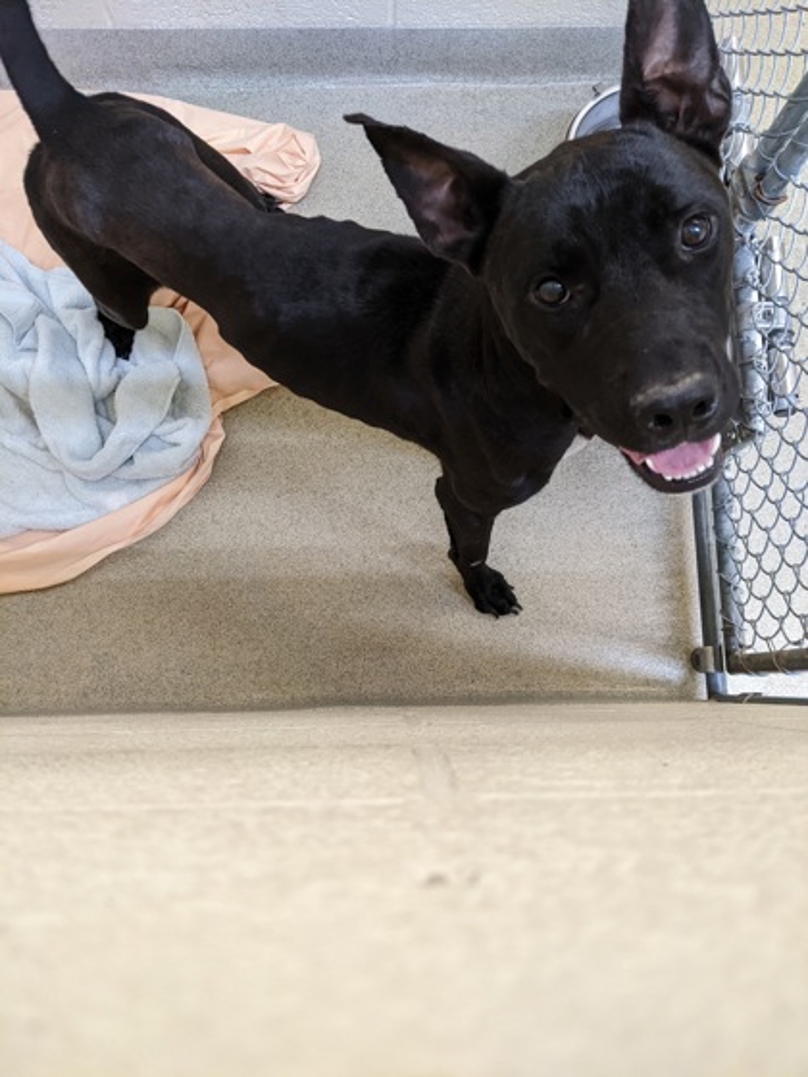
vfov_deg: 65.3
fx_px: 840
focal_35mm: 27
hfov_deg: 51.4
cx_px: 404
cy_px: 538
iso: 597
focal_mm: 4.44
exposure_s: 1/120
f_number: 1.8
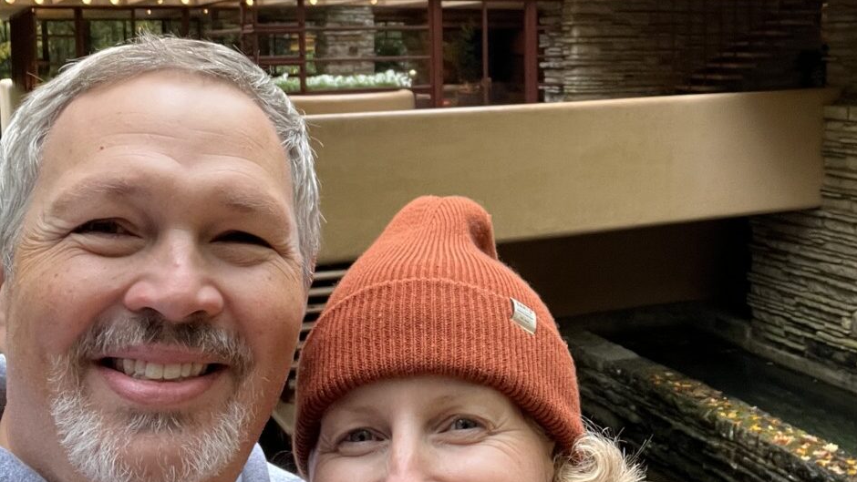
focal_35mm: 48
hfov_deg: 41.9
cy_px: 101
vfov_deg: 24.6
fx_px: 1091
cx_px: 615
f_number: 2.2
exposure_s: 1/60
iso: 200
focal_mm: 2.71
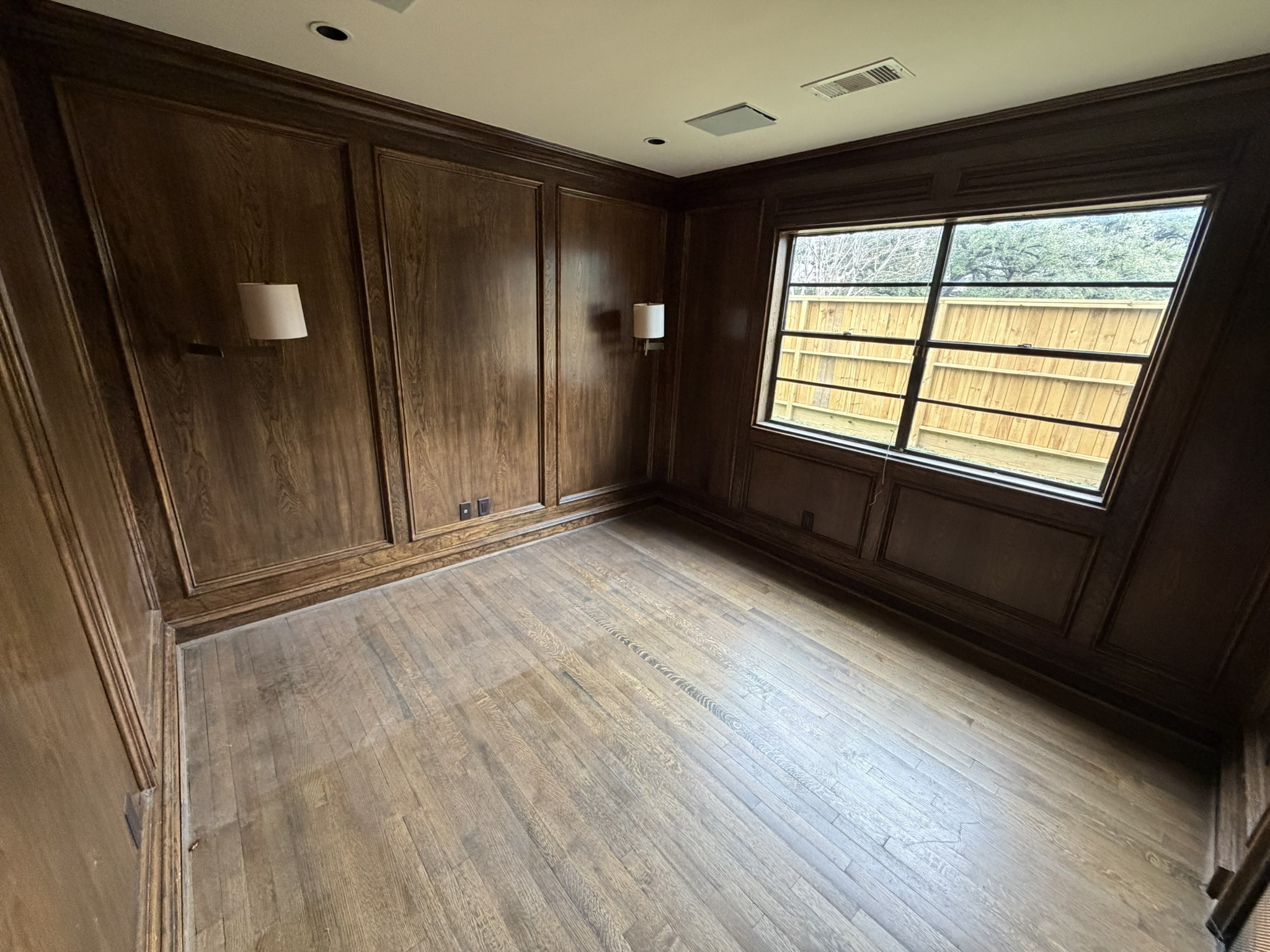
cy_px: 476
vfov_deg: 85.7
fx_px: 514
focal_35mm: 14
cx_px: 635
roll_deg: -2.2
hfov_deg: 102.1
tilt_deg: -16.6
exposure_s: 1/65
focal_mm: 2.22
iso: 320
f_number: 2.2
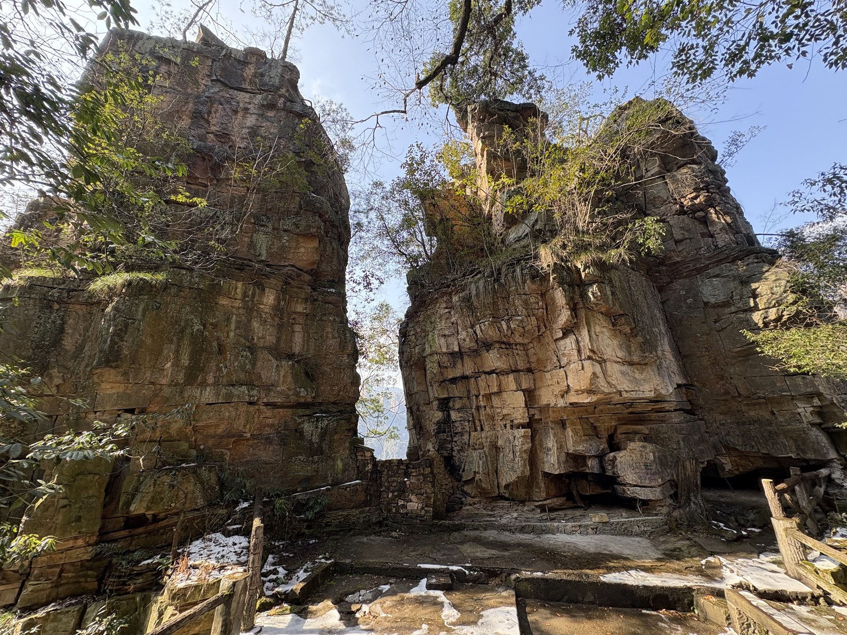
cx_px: 424
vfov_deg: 85.7
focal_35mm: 14
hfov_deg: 102.1
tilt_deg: +20.3
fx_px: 343
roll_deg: -0.5
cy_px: 318
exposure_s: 1/213
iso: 64
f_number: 2.2
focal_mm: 2.22
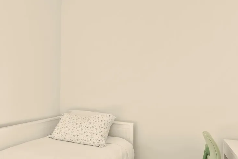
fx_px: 198
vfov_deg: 43.5
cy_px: 95
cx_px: 60
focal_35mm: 30
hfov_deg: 58.7
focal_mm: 13
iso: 100
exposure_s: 1/20
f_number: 8
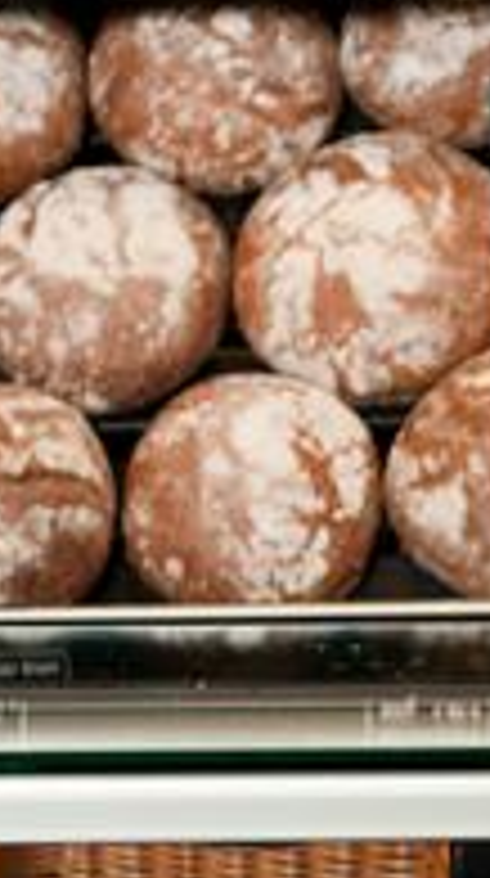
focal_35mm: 324
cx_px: 984
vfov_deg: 6.7
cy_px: 698
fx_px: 7520
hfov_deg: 3.7
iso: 80
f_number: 4
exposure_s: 1/125
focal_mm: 48
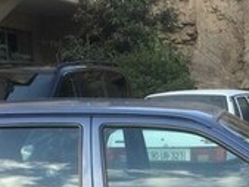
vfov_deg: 12.9
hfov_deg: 17.3
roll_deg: +3.0
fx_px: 813
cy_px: 213
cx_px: 171
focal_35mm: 113
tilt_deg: -10.2
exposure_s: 1/243
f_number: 2.2
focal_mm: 4.15
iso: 32
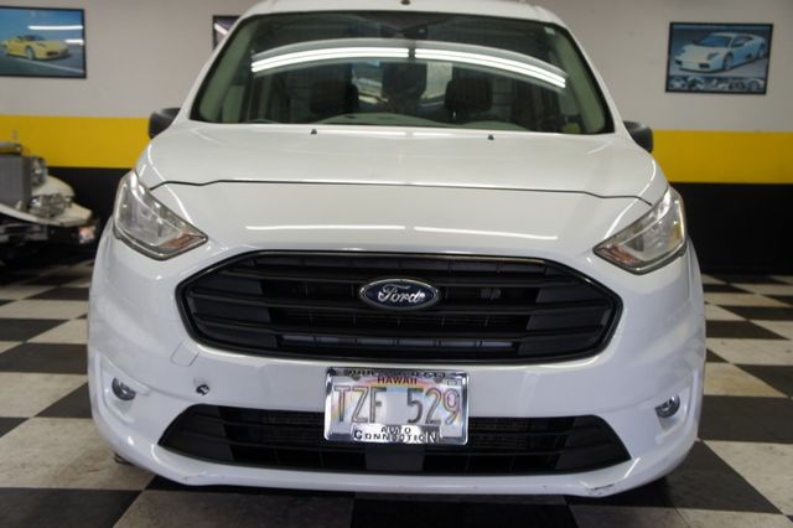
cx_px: 396
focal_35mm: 34
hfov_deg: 55.1
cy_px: 264
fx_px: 760
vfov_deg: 38.3
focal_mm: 23
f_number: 4.5
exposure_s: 1/50
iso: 200
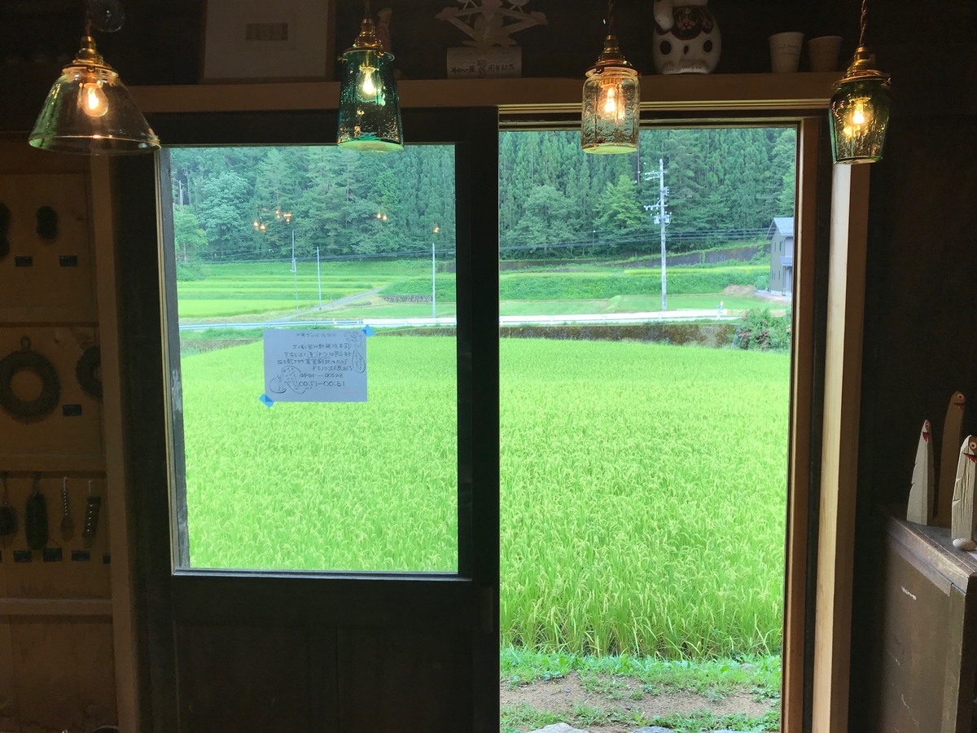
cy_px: 366
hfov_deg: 63.4
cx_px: 488
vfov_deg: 49.7
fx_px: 790
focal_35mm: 28
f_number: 1.8
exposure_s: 1/120
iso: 25
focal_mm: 3.99
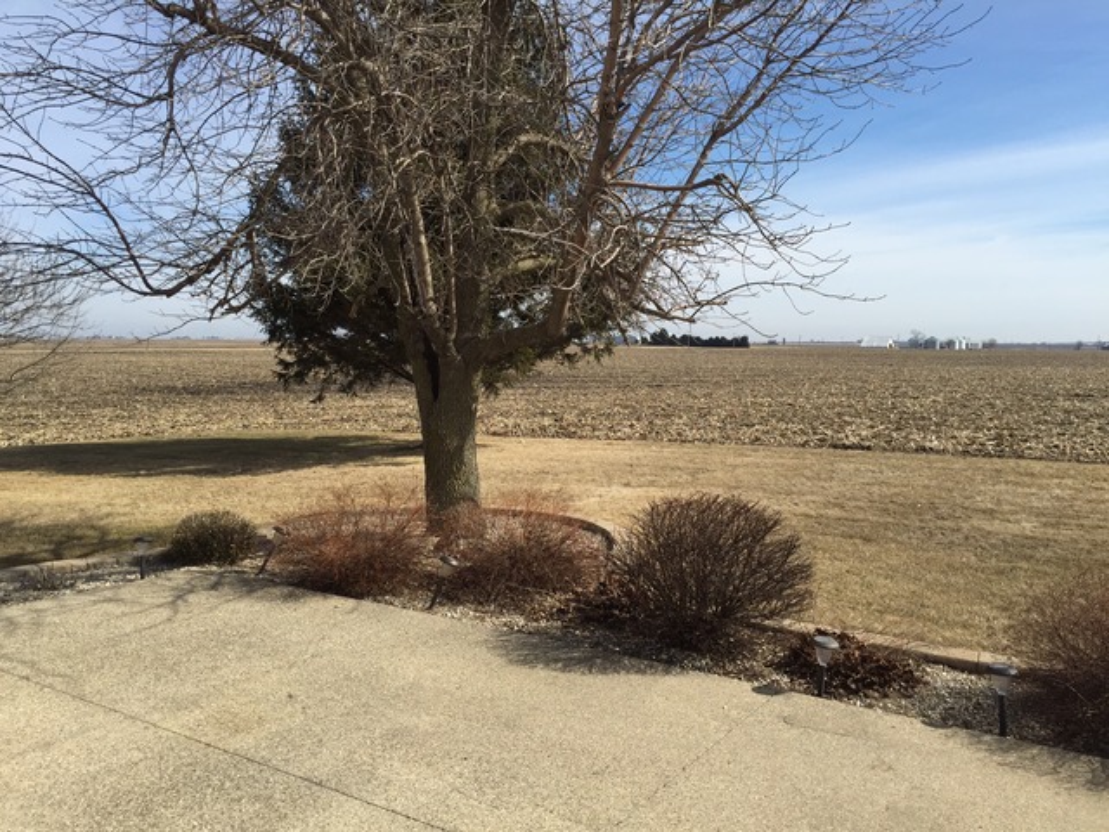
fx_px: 929
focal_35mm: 29
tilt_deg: -4.0
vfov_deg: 48.2
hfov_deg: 61.7
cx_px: 554
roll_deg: -1.0
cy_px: 416
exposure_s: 1/2083
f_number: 2.2
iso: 32
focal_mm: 4.15
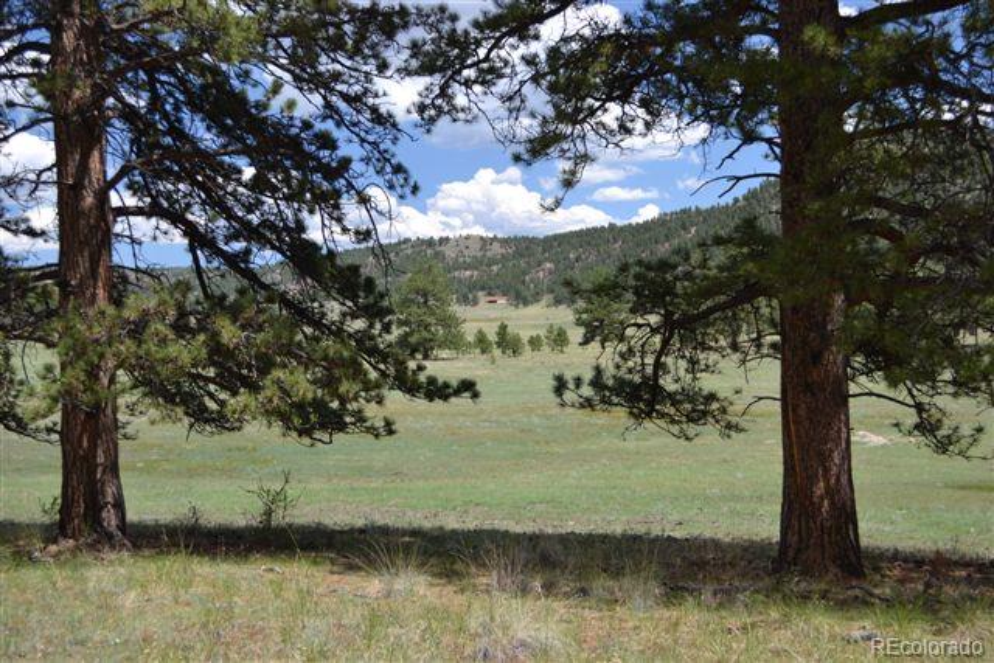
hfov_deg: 46.4
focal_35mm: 42
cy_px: 332
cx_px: 497
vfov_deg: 31.9
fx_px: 1160
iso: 110
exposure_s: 1/125
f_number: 5.6
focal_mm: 28
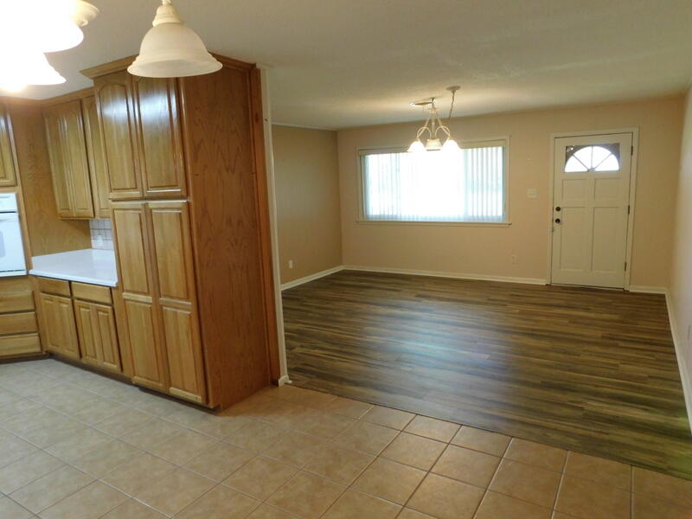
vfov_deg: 56.8
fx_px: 480
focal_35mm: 24
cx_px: 346
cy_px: 260
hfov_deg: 71.6
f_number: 3
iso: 360
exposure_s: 1/30
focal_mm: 4.1
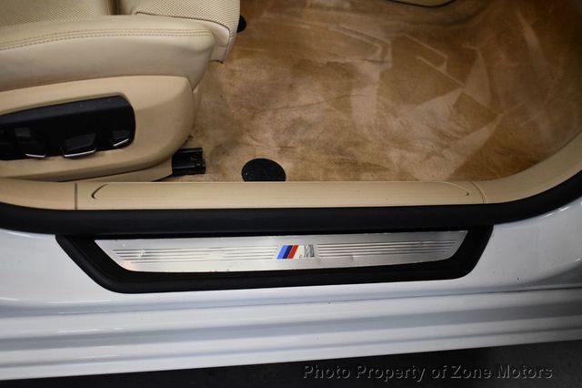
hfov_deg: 42.8
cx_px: 291
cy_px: 194
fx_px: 743
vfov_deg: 29.2
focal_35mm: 46
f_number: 4.2
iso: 1600
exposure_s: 1/125
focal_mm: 31
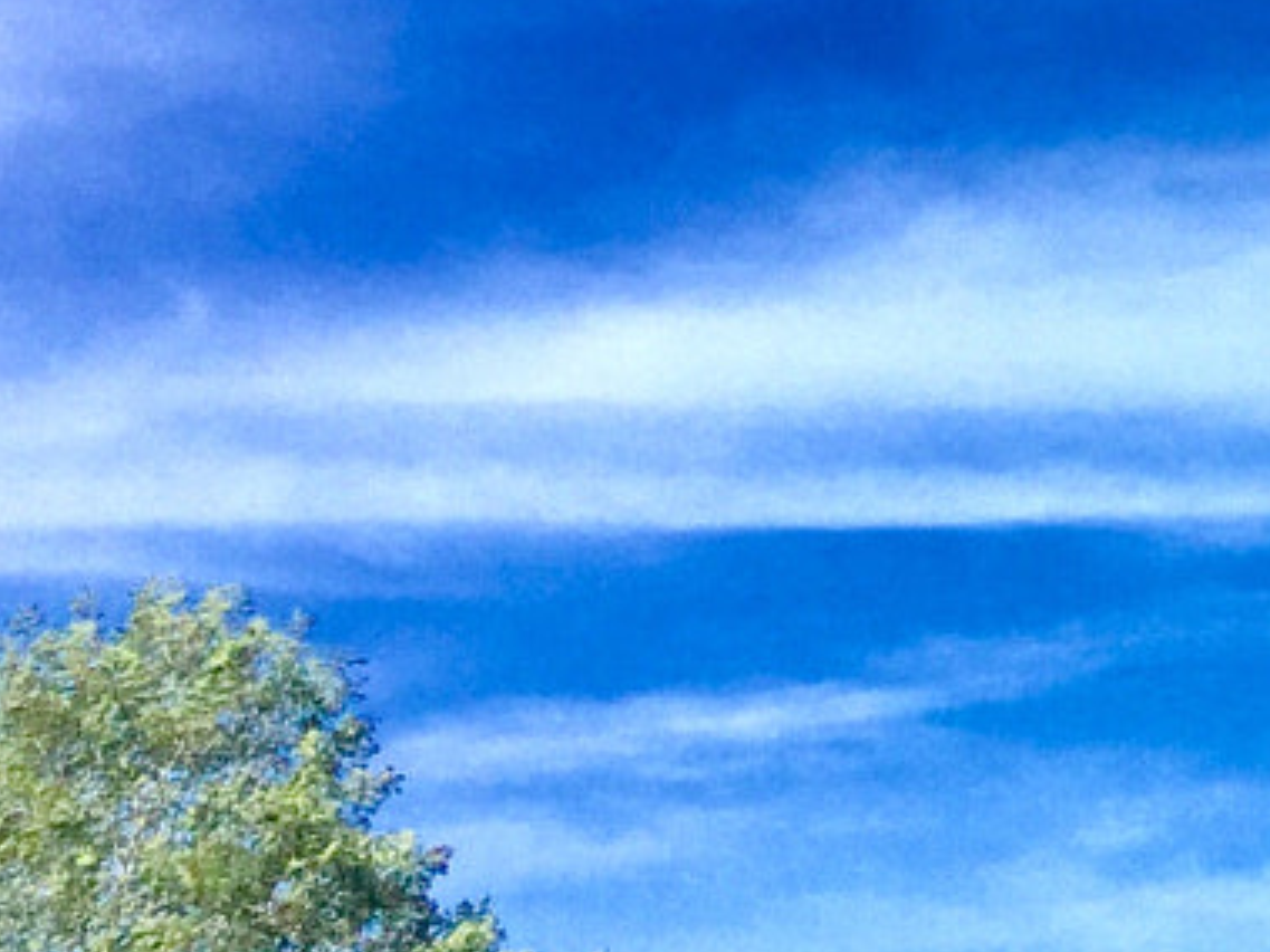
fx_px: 4805
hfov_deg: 14.5
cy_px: -174
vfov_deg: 11.1
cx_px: 1629
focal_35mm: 131
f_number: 2.4
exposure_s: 1/1508
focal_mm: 3.3
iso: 25
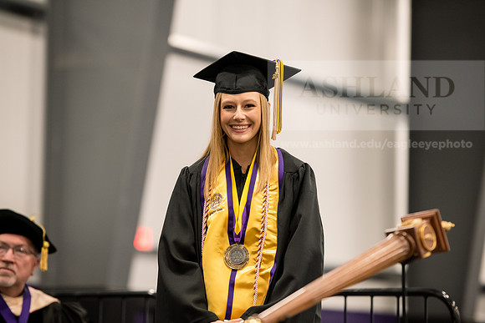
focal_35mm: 165
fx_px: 2223
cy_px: 162
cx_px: 242
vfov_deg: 8.3
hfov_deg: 12.4
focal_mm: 165
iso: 3200
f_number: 3.2
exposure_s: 1/200
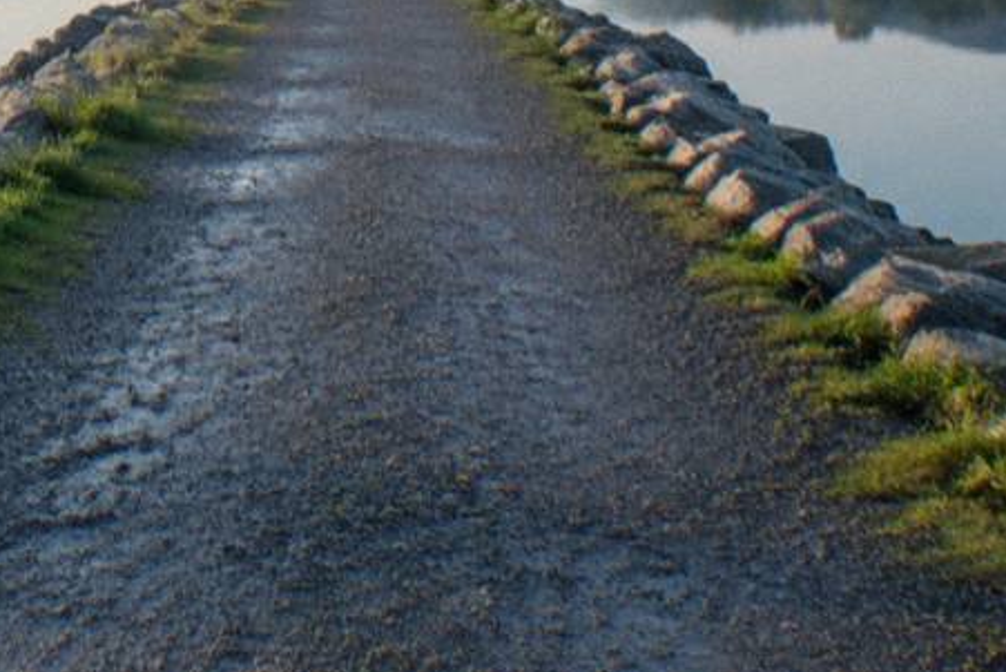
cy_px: 199
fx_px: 2292
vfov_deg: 16.6
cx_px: 319
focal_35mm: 82
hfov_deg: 24.6
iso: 500
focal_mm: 37
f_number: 11
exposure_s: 1/320
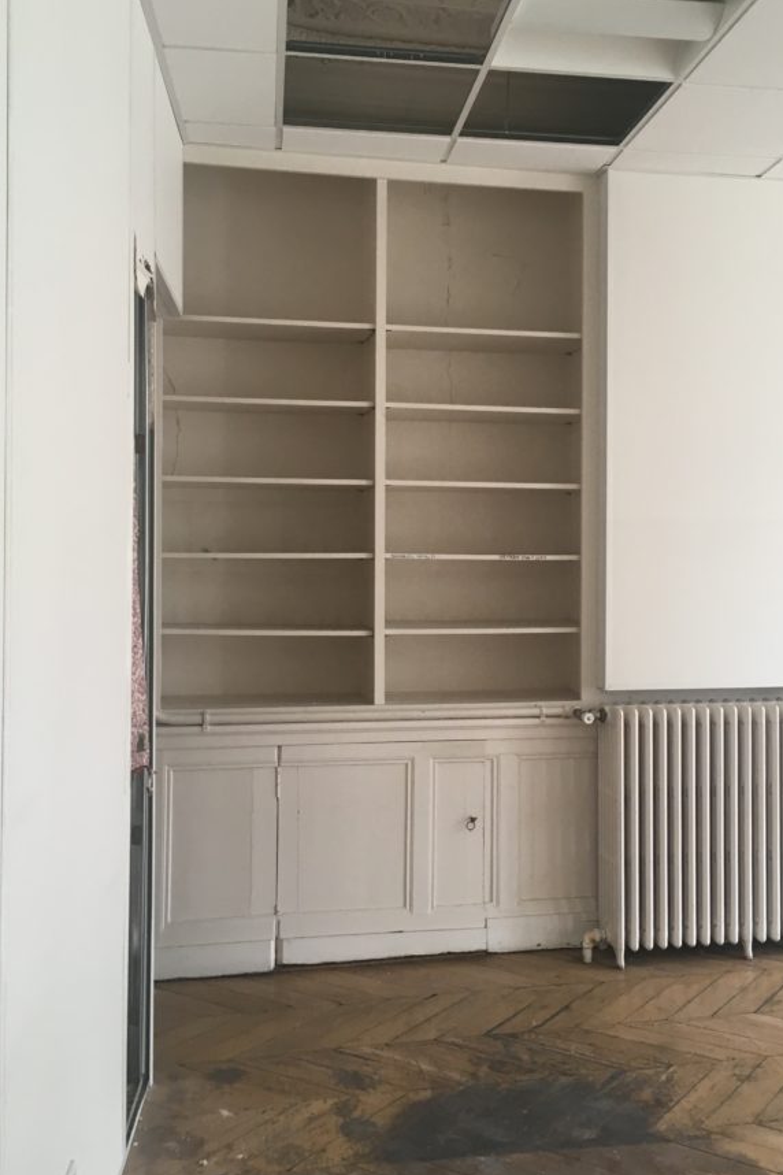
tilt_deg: -0.9
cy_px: 545
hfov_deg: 36.8
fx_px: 1174
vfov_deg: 53.1
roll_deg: +0.6
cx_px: 449
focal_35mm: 36
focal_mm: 4.15
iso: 50
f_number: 2.2
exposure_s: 1/33
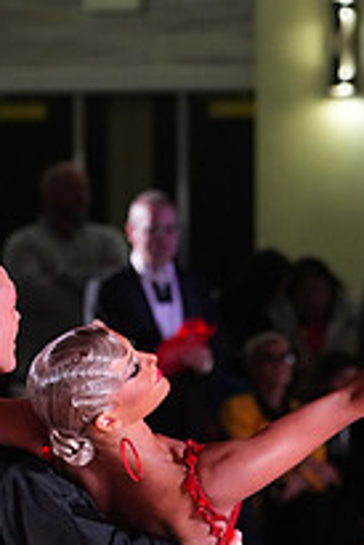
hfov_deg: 2.4
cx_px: 39
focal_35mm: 565
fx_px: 8554
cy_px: 643
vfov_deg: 3.6
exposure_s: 1/200
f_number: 5.6
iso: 4000
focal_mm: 200
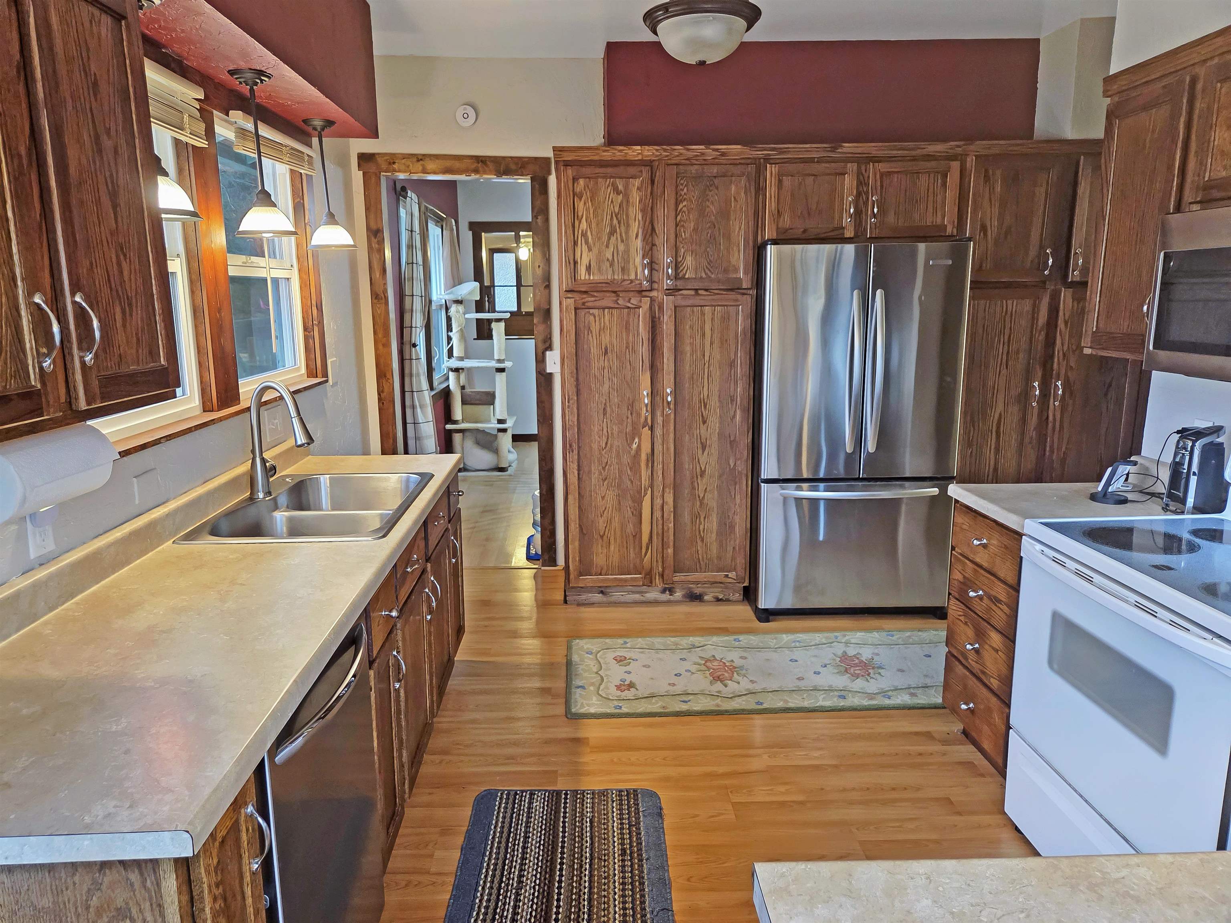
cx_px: 616
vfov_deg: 58.9
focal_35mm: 23
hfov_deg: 73.9
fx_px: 818
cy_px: 462
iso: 400
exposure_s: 1/120
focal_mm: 5.4
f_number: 1.8
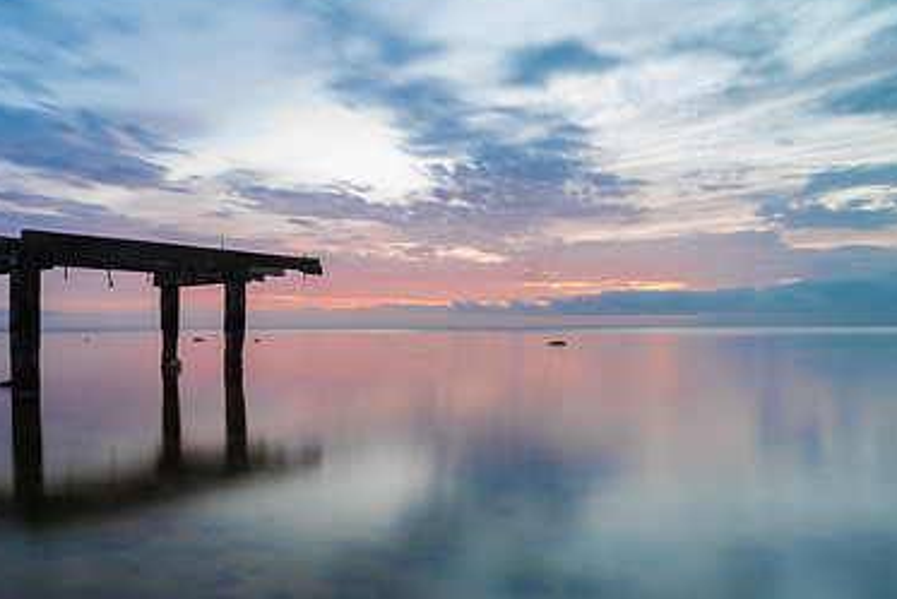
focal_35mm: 40
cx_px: 298
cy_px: 358
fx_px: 997
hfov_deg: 47.6
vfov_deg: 33.3
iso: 50
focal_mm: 24
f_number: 18
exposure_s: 30
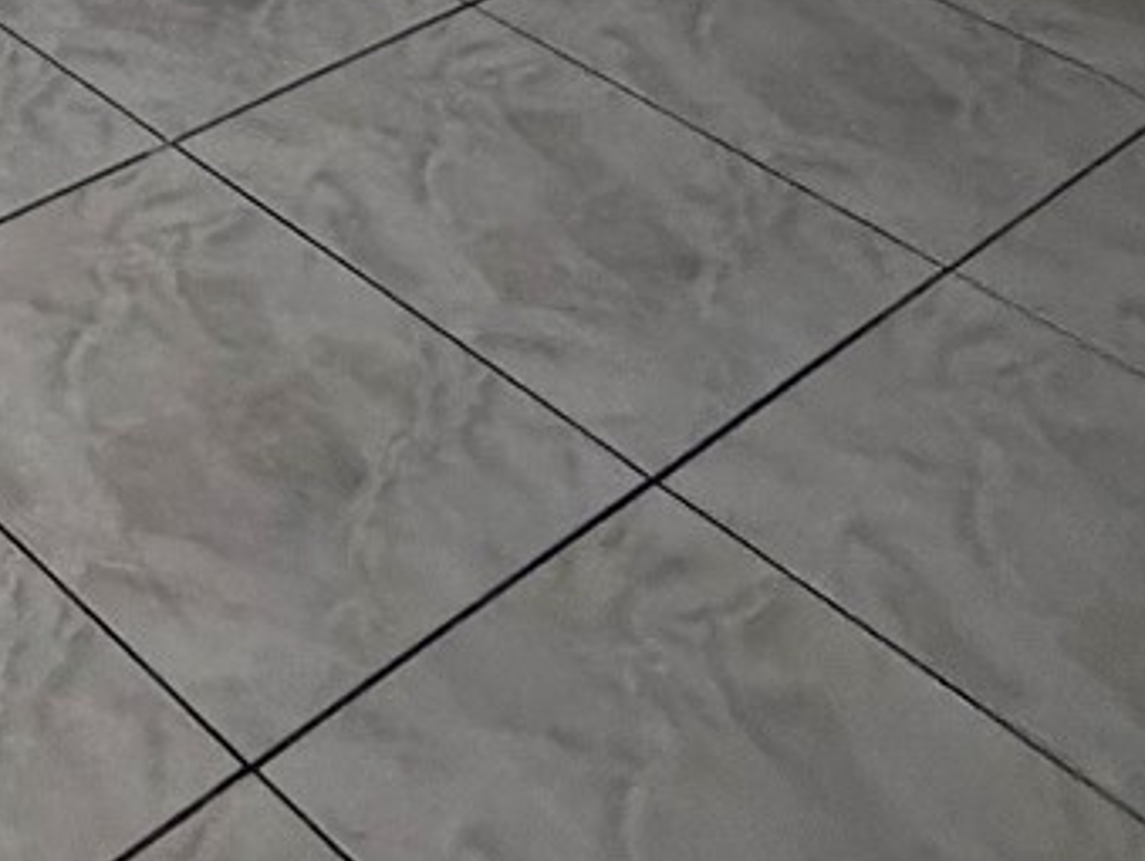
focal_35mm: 66
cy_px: -888
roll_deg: -1.9
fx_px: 2185
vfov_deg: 16.6
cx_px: -446
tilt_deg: -9.6
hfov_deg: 24.5
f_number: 2.2
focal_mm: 2.22
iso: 640
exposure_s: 1/60
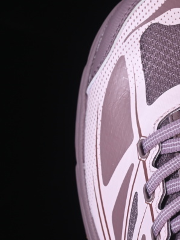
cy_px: 125
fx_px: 1006
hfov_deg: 10.1
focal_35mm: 145
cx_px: 188
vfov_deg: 13.6
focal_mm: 50
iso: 160
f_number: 7.1
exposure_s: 1/80
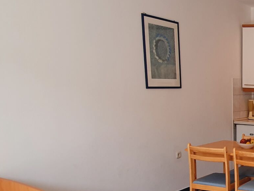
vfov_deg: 30.1
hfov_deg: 32.3
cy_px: 156
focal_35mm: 47
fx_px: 345
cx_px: 315
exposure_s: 1/50
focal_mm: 1.8
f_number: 2.2
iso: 80
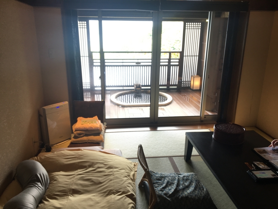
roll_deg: -0.2
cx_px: 139
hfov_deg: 61.7
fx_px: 233
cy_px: 104
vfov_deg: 48.2
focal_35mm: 29
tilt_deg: -17.6
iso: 32
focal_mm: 4.15
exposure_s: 1/30
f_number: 2.2
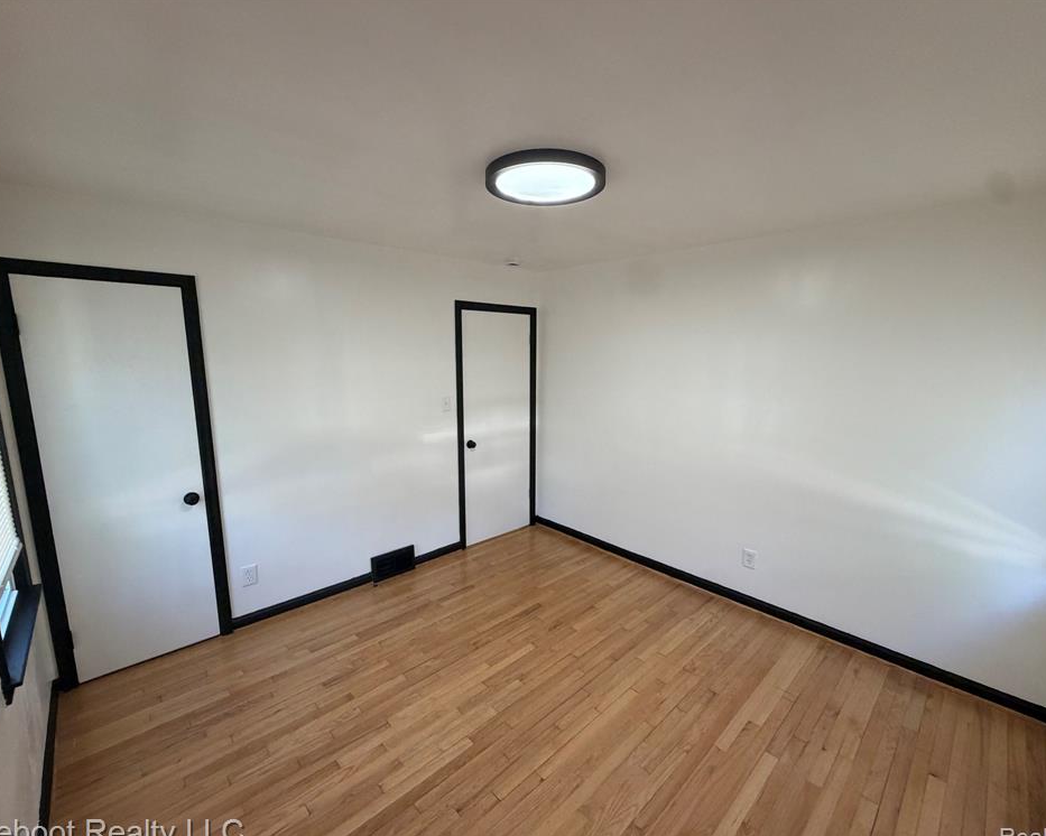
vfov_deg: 84.0
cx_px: 539
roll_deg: +0.2
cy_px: 425
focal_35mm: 15
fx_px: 464
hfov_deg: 96.8
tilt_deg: -8.2
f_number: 2.2
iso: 250
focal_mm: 2.22
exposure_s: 1/120
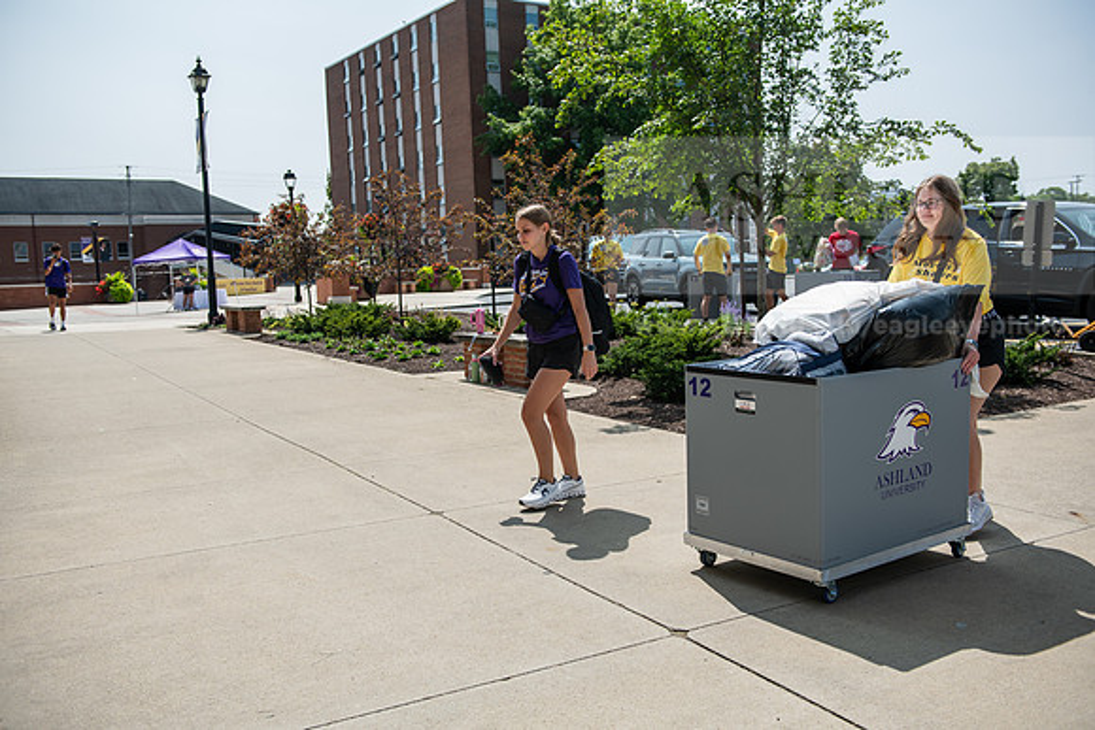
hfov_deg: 54.4
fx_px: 1065
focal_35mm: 35
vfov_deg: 37.9
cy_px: 365
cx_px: 548
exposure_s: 1/800
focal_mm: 35
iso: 80
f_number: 3.5
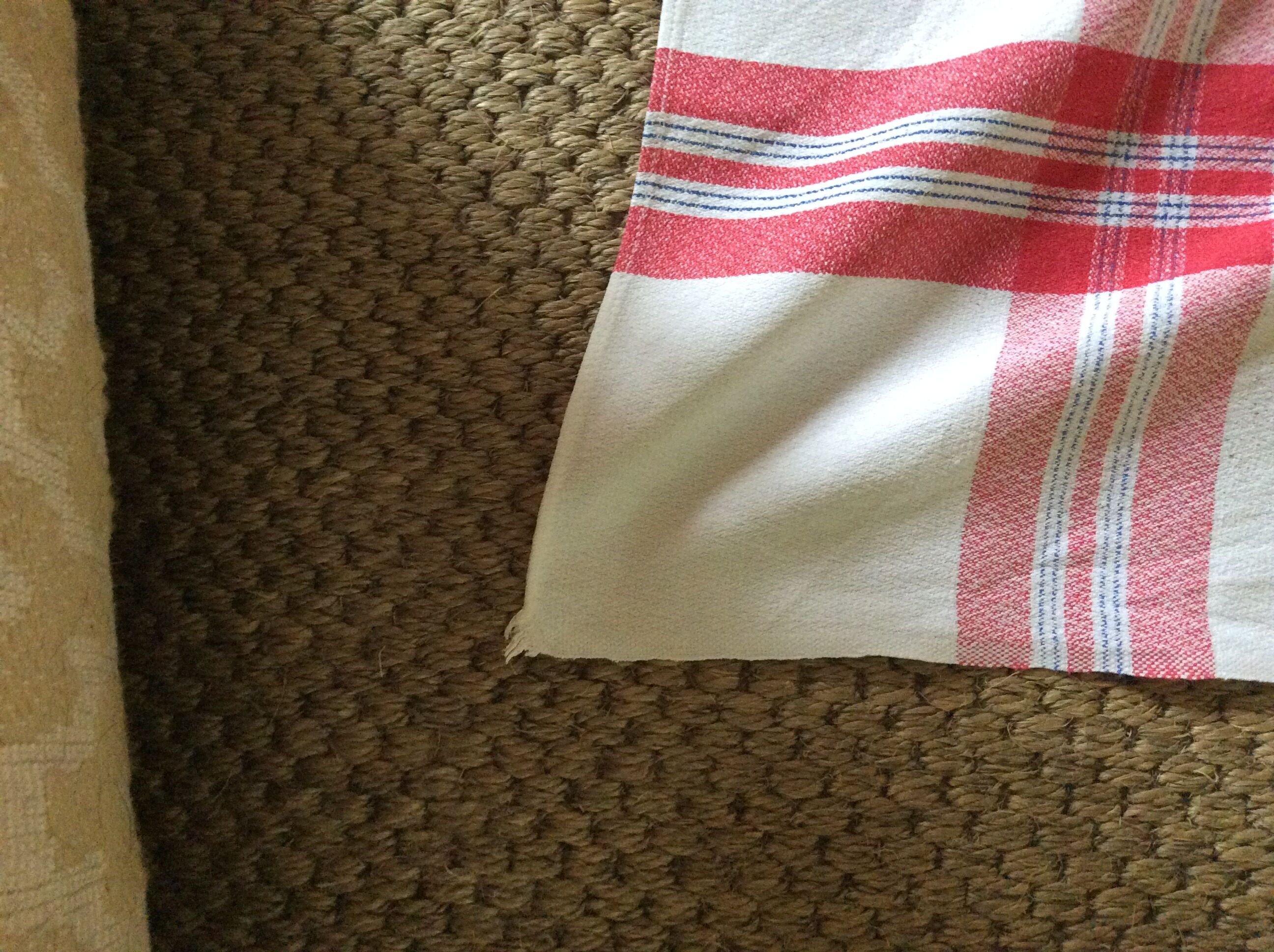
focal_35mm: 32
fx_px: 1176
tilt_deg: -82.1
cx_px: 637
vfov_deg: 44.1
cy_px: 476
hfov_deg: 56.9
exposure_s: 1/20
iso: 320
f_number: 2.4
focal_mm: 3.3
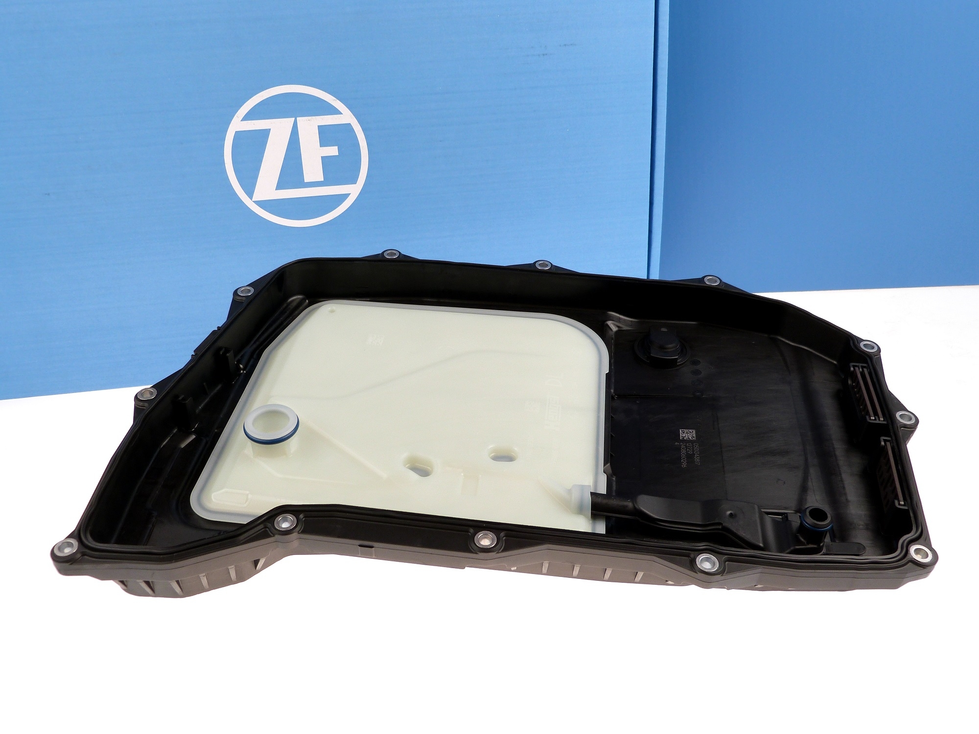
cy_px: 367
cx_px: 490
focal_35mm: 31
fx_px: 877
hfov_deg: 58.4
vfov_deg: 45.4
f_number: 3
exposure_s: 1/60
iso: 100
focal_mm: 5.4
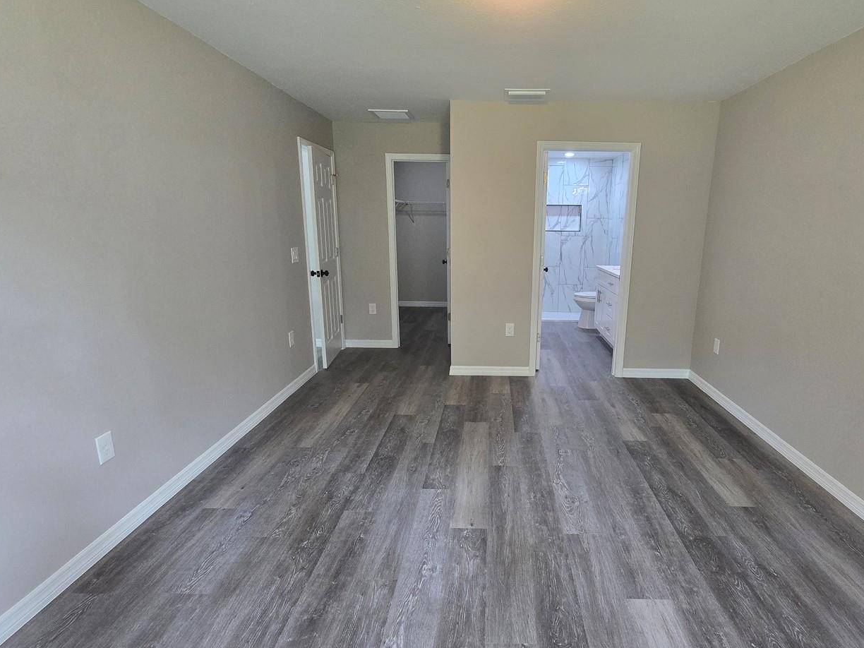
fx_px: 424
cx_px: 488
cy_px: 332
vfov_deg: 74.7
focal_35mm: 17
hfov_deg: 90.5
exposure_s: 1/60
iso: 200
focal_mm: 2.2
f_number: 2.2
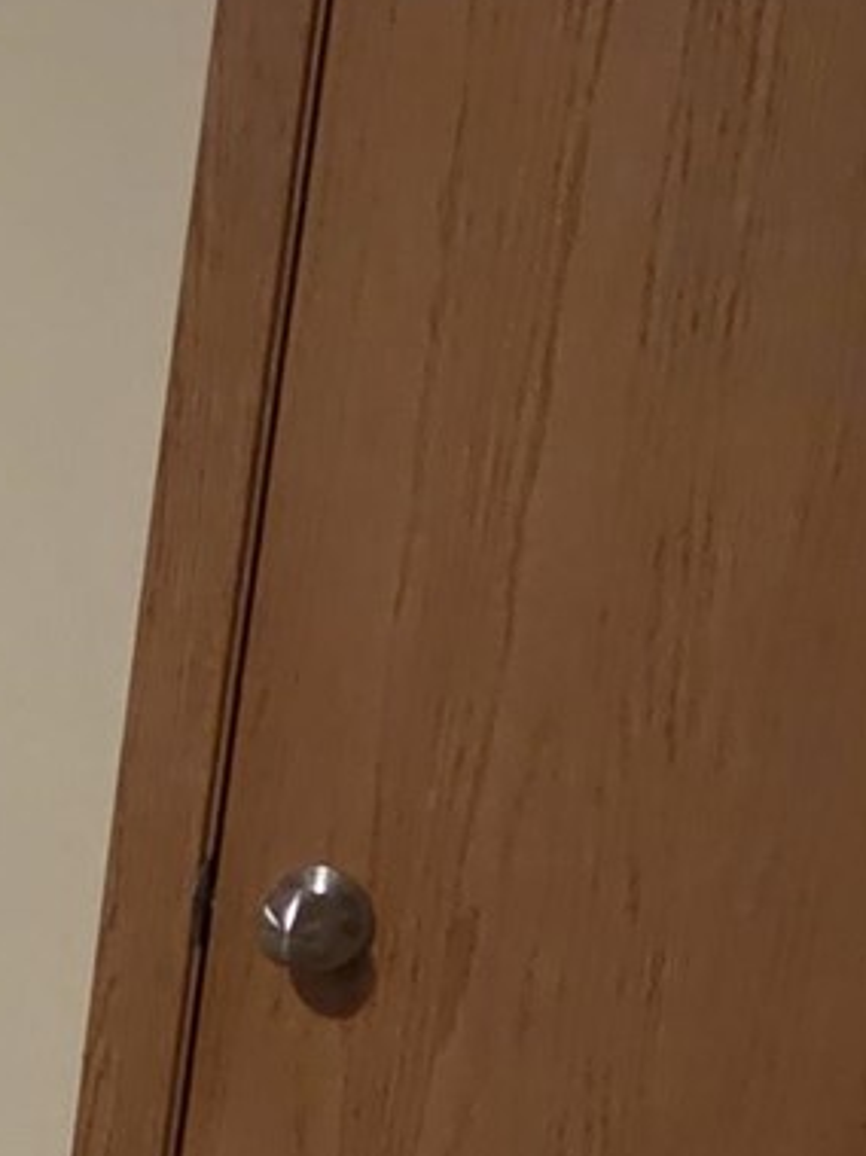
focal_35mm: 140
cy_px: 1373
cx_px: -1409
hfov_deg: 9.2
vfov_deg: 13.7
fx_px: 4673
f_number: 1.8
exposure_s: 1/120
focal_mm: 5.4
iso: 2500
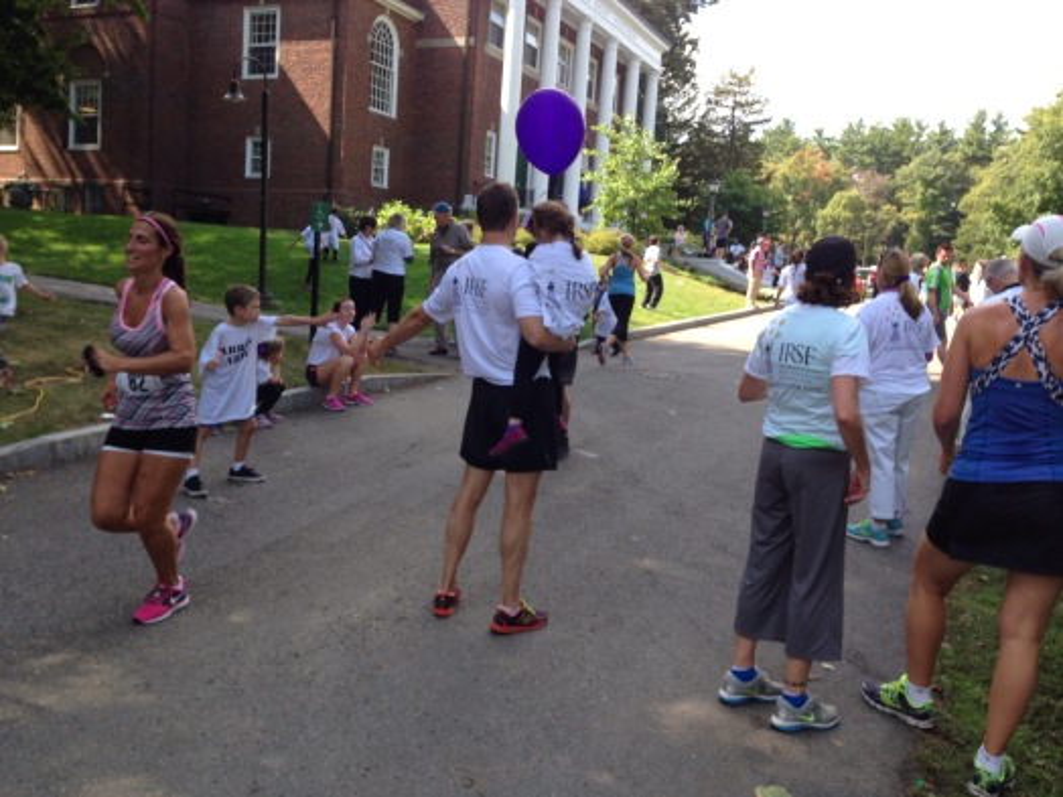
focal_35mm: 33
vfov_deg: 42.9
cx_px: 532
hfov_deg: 55.4
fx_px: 1013
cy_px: 398
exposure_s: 1/301
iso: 50
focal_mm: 4.12
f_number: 2.4
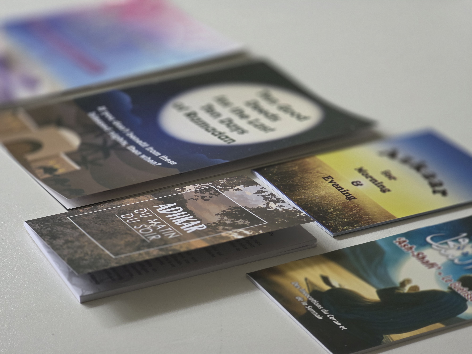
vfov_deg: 12.9
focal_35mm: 115
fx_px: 1568
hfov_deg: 17.1
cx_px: 236
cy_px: 177
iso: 500
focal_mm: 18.6
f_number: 3.4
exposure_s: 1/33.3
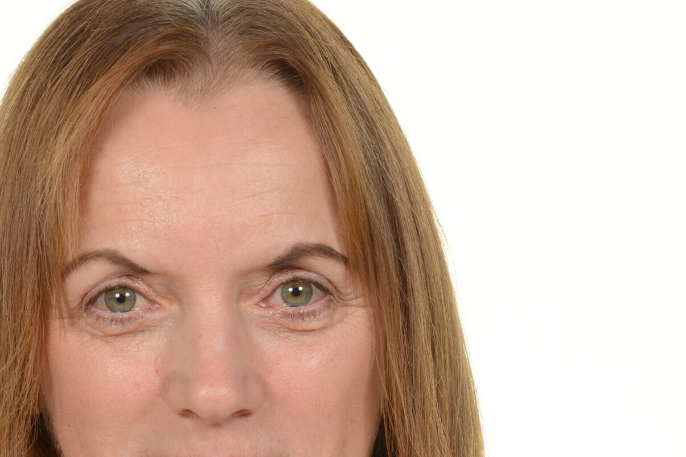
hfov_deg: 8.1
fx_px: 4858
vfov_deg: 5.4
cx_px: 218
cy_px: 558
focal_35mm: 255
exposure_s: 1/160
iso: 125
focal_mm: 120
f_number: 11
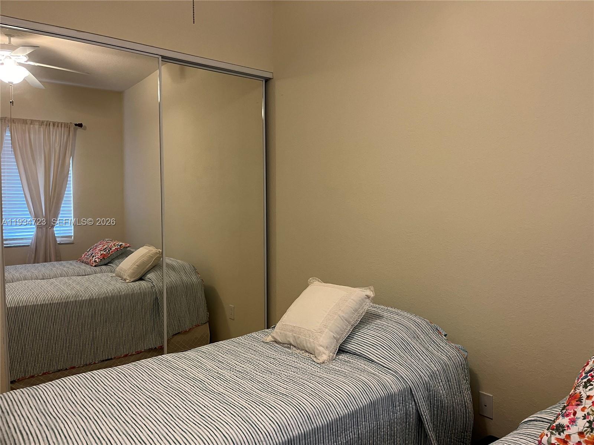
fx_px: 446
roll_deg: +0.5
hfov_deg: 67.3
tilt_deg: -1.8
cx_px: 297
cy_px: 222
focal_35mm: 26
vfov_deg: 53.1
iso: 200
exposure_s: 1/60
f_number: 1.6
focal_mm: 5.1
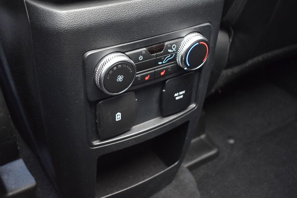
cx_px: 148
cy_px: 99
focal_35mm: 44
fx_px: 359
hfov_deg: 45.0
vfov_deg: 30.8
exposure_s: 1/13
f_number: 4.2
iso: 1600
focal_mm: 29
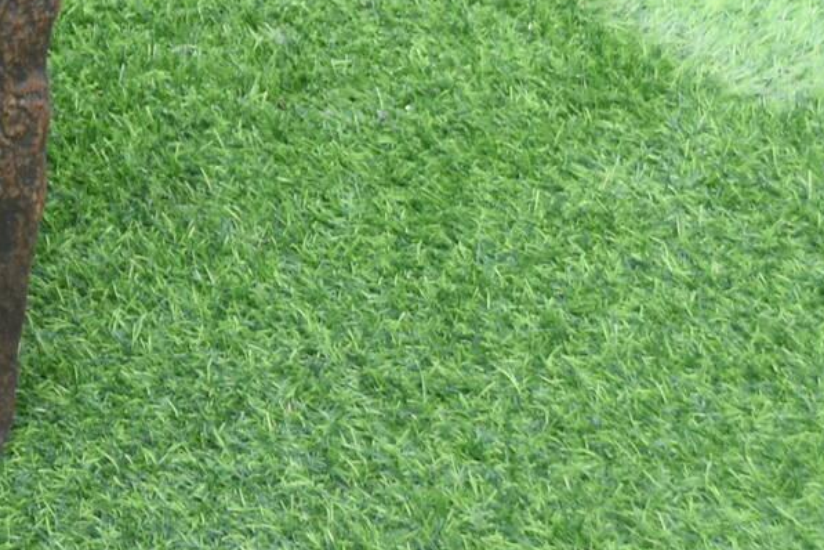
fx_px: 4658
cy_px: -343
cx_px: -537
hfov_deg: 9.7
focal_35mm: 204
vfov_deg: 6.6
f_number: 4.8
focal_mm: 27
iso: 280
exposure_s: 1/90
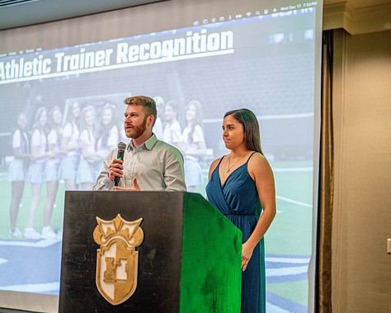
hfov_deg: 32.5
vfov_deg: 26.2
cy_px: 156
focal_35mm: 58
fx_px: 671
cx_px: 186
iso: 1600
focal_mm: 50
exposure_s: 1/400
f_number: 1.2
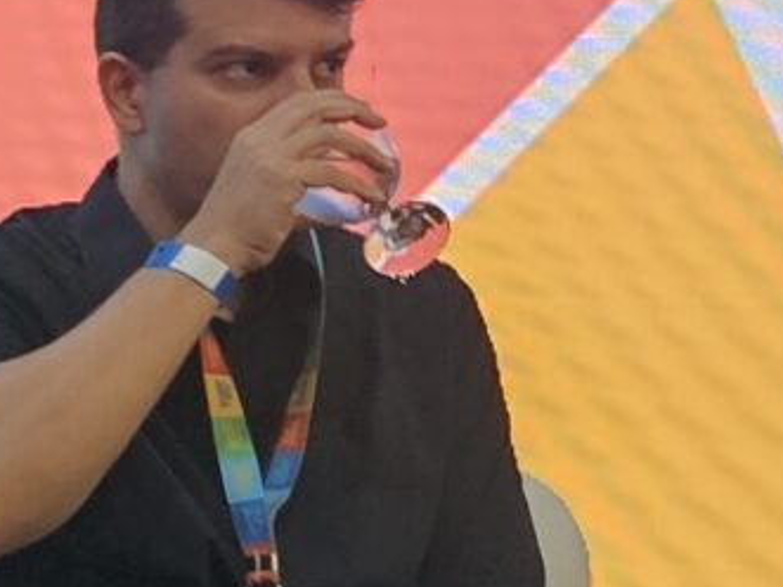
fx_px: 4025
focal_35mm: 178
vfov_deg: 8.3
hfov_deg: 9.2
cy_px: 118
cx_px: -1434
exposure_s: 1/62
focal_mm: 5.4
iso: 250
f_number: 1.8
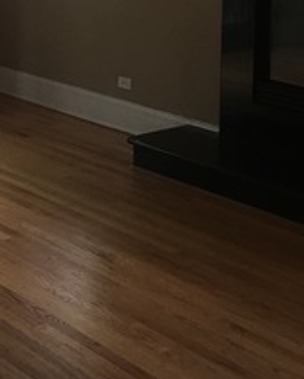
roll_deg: +0.1
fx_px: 954
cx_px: -71
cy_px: -11
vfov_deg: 21.6
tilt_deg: -5.4
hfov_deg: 17.2
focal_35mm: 85
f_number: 2.2
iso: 32
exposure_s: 1/30
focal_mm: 4.15
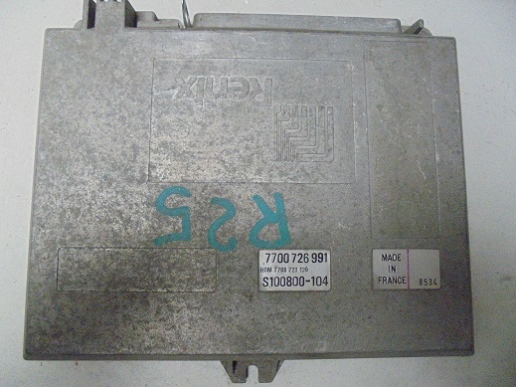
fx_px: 387
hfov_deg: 67.3
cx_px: 258
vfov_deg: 53.0
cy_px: 194
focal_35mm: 26
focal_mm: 4.6
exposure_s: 1/125
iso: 800
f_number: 3.5
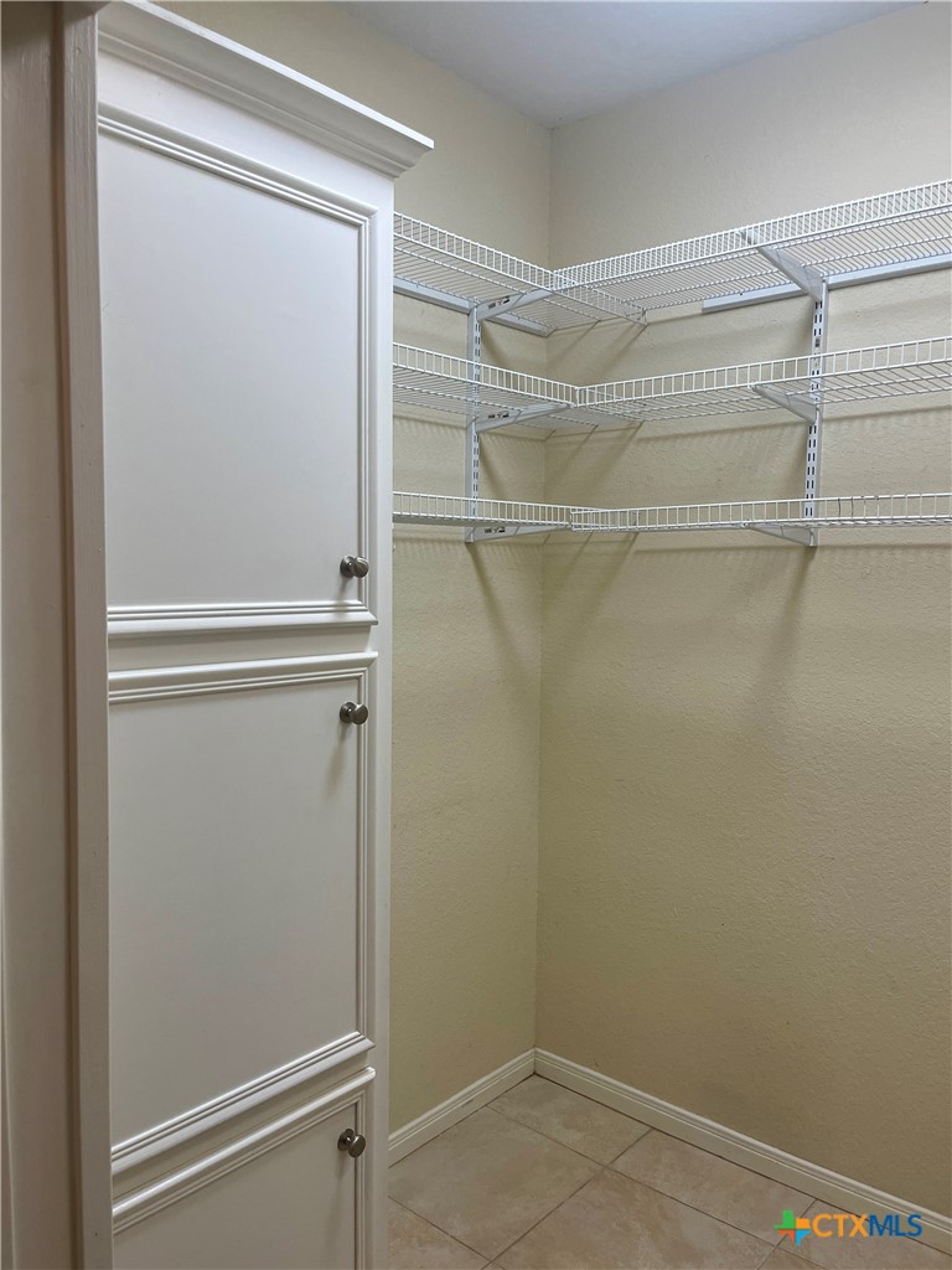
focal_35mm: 26
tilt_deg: -3.9
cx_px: 476
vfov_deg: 67.3
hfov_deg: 53.1
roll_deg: +0.1
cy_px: 635
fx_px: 953
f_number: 1.6
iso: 80
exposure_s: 1/120
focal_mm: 5.1
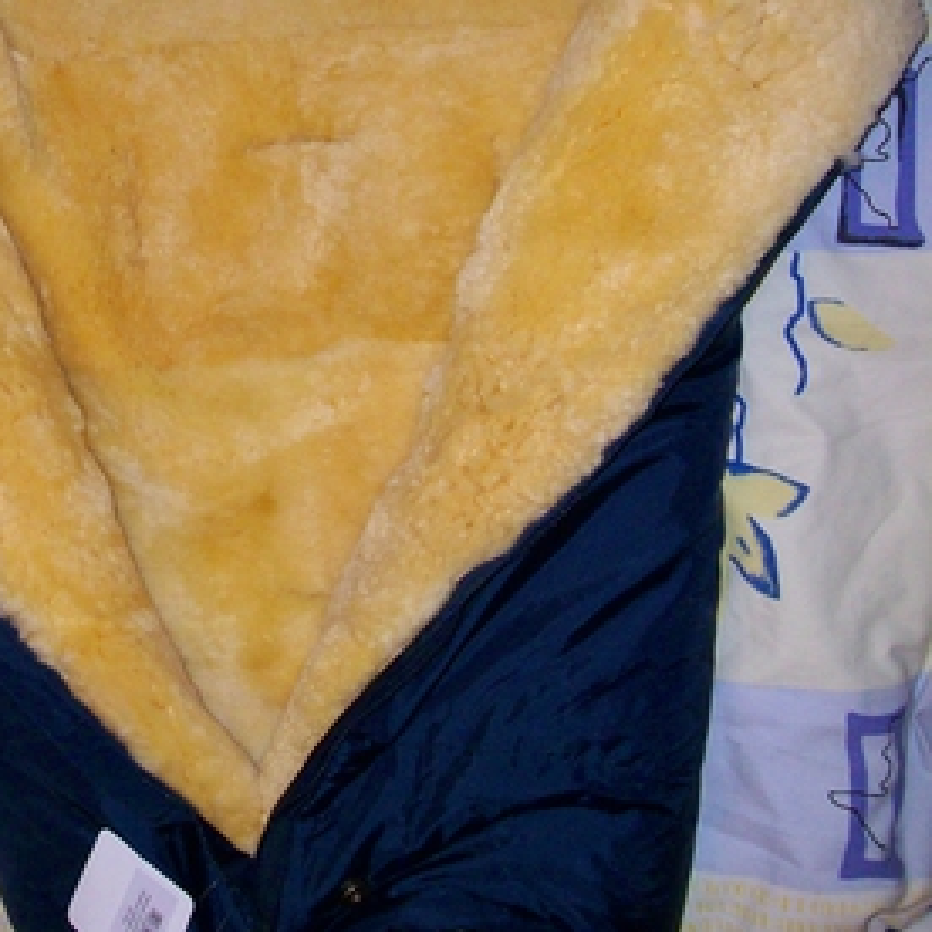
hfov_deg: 28.3
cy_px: 199
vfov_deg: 28.1
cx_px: 252
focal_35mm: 60
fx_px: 1828
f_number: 2.8
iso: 160
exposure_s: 1/60
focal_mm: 5.7
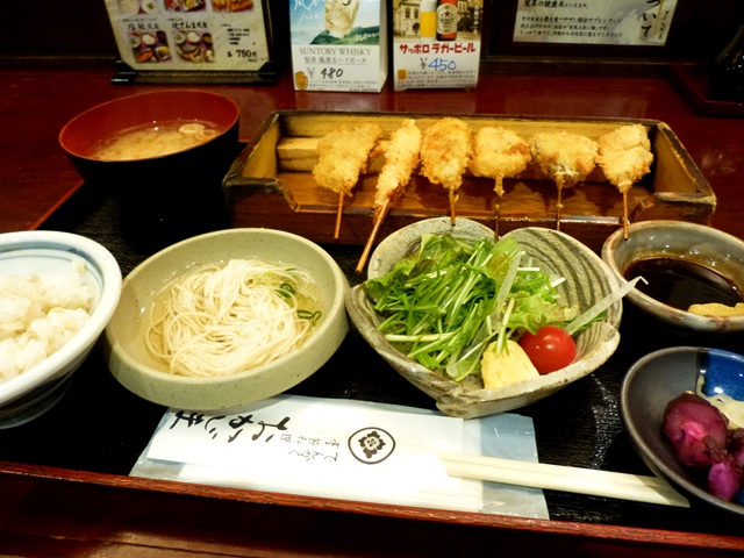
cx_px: 372
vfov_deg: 54.9
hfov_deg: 69.4
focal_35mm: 25
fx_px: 537
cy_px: 279
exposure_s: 1/8
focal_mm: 4.5
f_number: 3.1
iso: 400
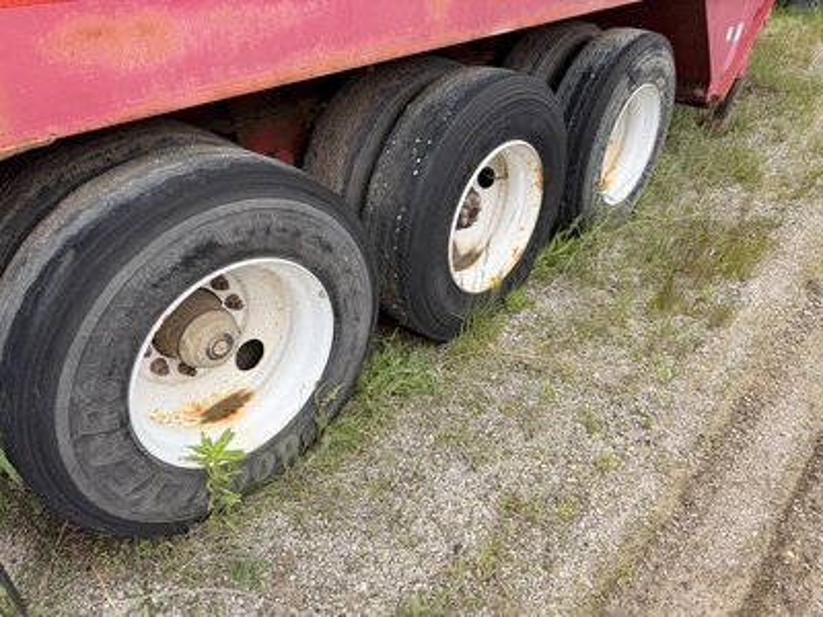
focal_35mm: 24
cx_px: 412
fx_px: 571
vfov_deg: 56.8
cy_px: 308
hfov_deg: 71.6
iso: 80
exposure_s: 1/1493
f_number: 1.78
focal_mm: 6.76
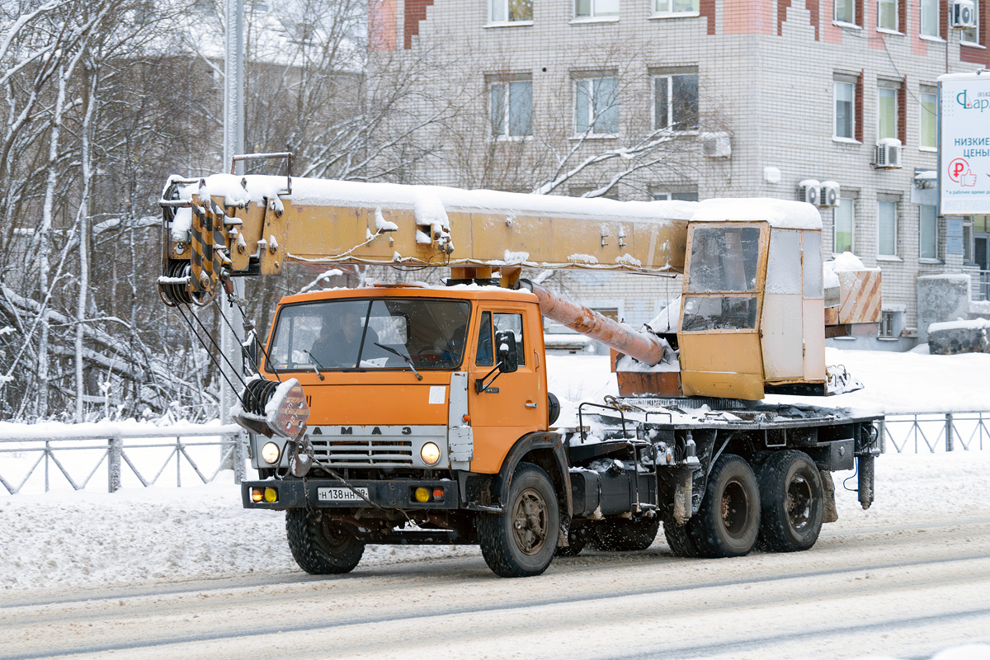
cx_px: 495
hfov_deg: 17.1
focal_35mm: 120
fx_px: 3300
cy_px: 330
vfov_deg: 11.4
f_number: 5.6
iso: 800
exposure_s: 1/250
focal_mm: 80
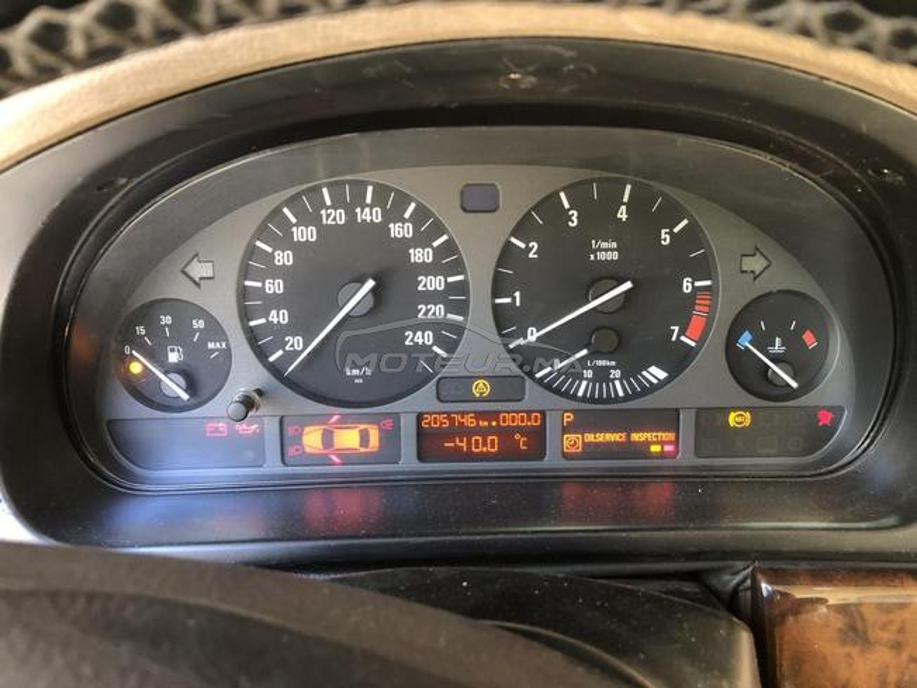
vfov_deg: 49.7
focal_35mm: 28
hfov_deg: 63.4
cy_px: 344
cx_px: 458
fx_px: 742
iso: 80
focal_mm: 3.99
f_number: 1.8
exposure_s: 1/15
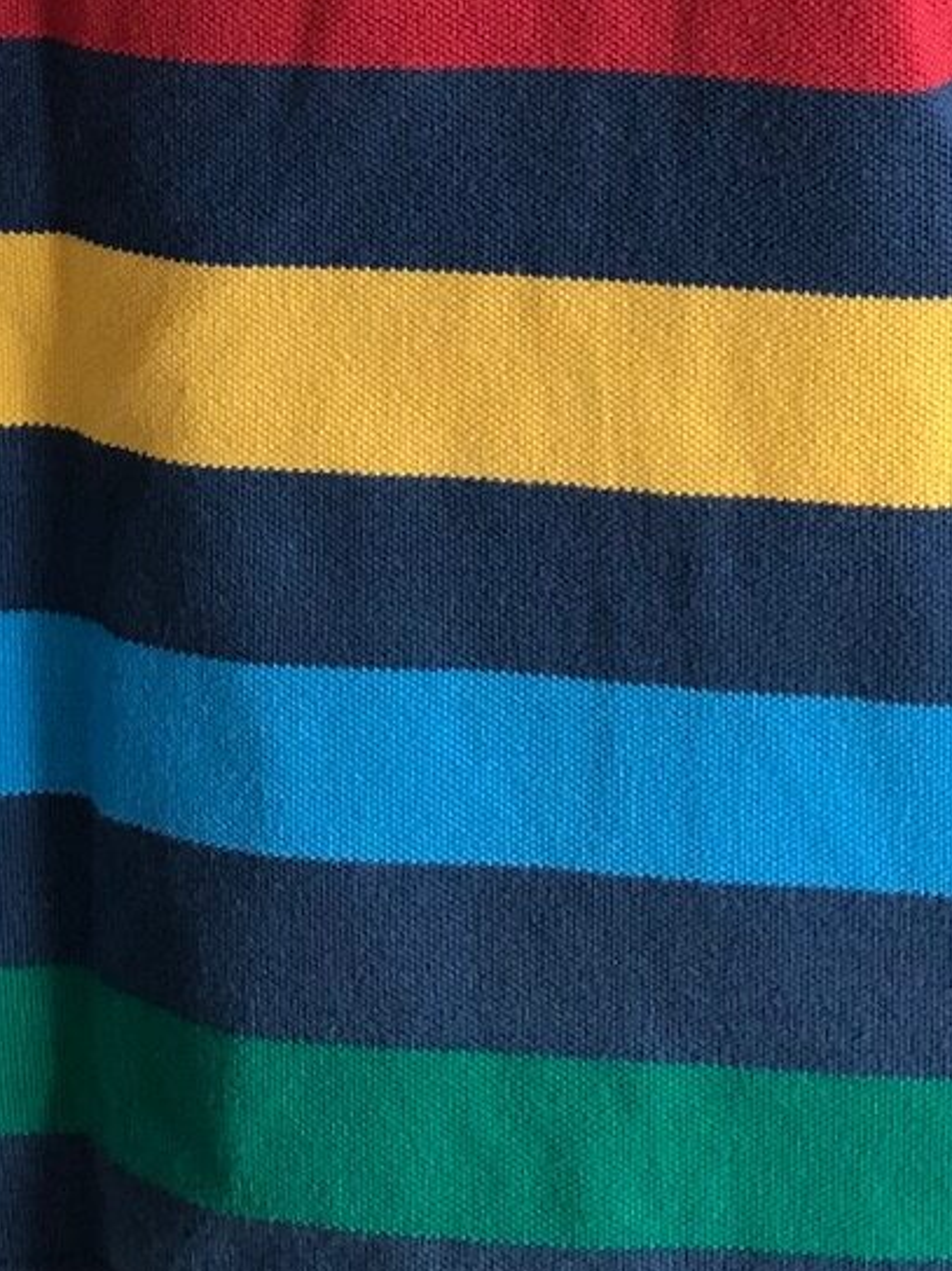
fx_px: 3815
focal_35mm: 104
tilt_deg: -7.9
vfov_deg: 16.7
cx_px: 749
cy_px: -775
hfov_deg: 14.2
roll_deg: +2.9
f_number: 1.8
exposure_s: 1/24
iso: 40
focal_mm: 3.99
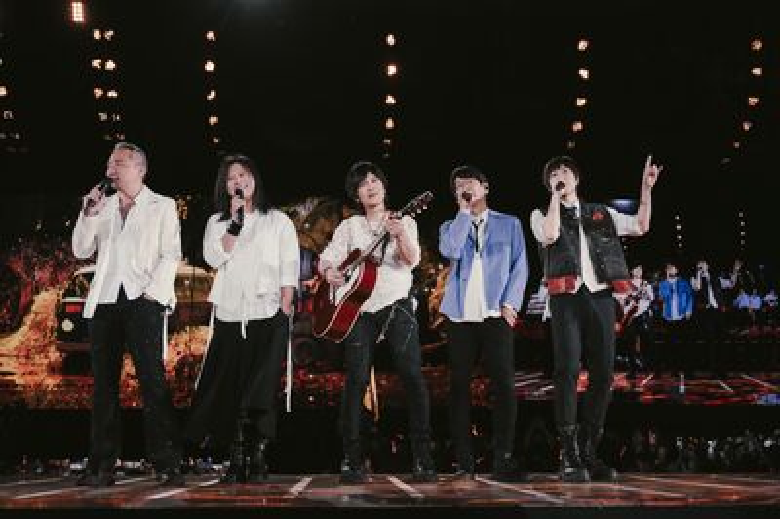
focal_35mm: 37
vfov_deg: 35.9
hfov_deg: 51.9
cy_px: 260
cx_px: 390
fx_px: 801
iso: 250
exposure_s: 1/400
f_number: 4
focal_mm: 37
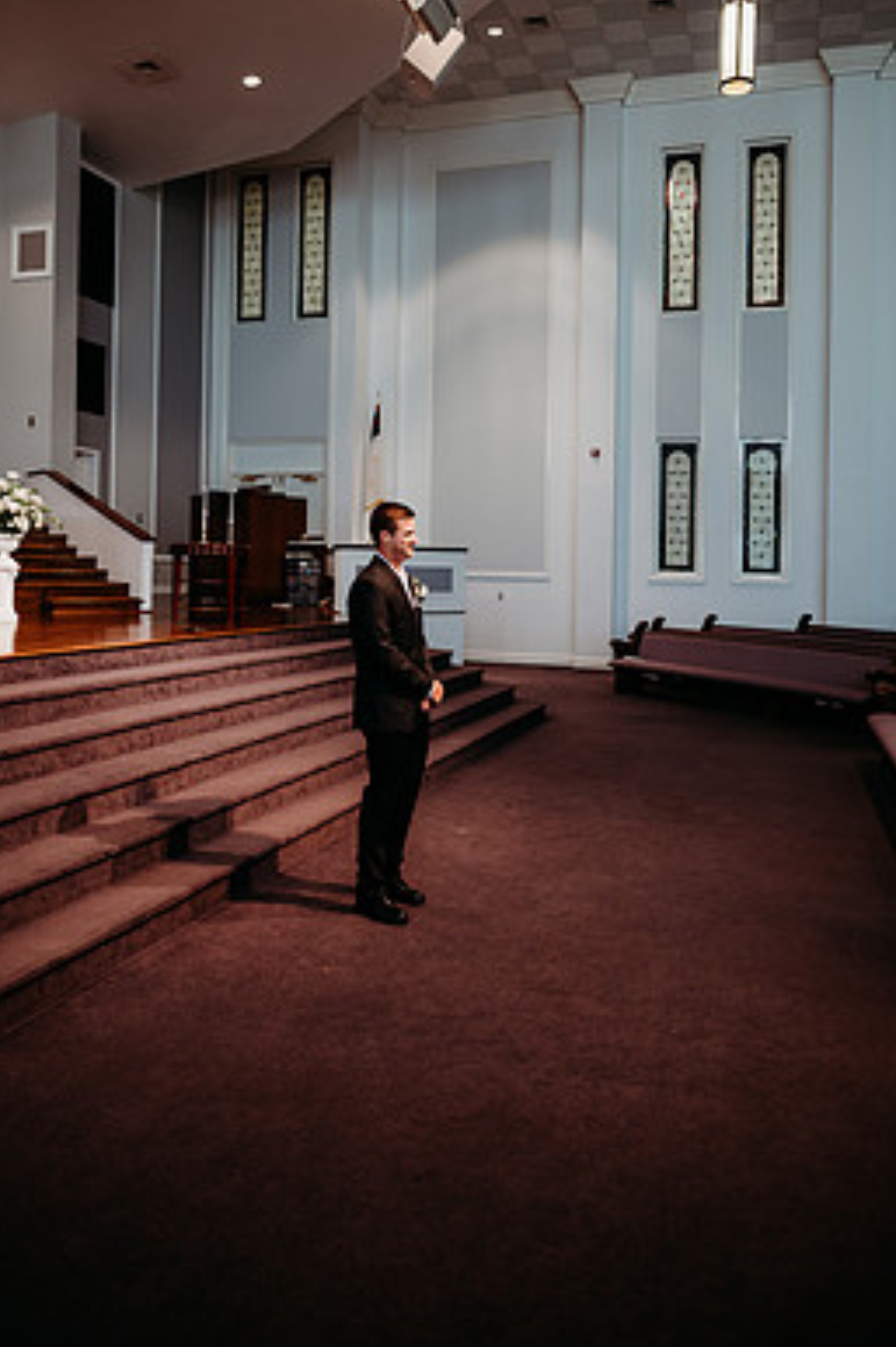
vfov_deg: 65.2
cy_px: 572
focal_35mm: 28
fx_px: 1046
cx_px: 418
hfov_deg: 46.3
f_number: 2.5
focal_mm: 24
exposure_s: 1/160
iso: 640
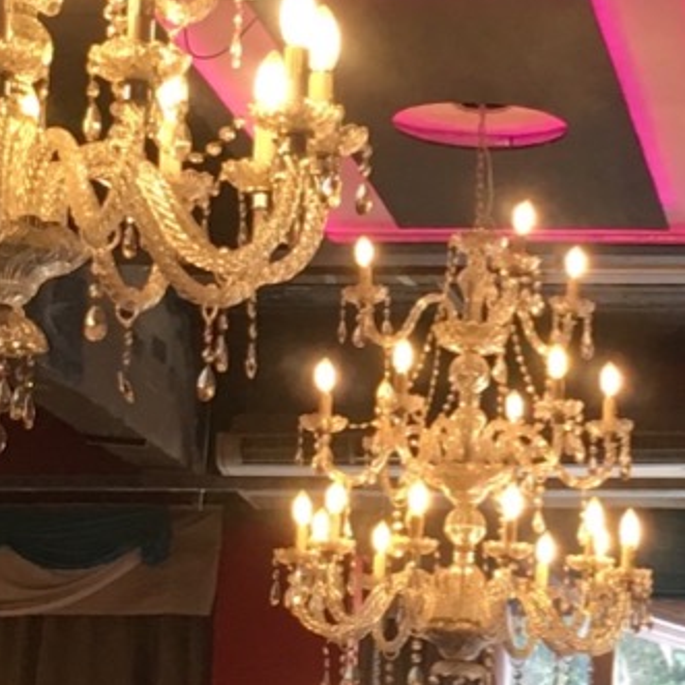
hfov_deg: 18.5
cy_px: 447
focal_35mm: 93
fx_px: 2082
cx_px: 547
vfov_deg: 18.6
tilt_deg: +11.1
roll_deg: +0.2
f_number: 2.2
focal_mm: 4.15
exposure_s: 1/33
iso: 50
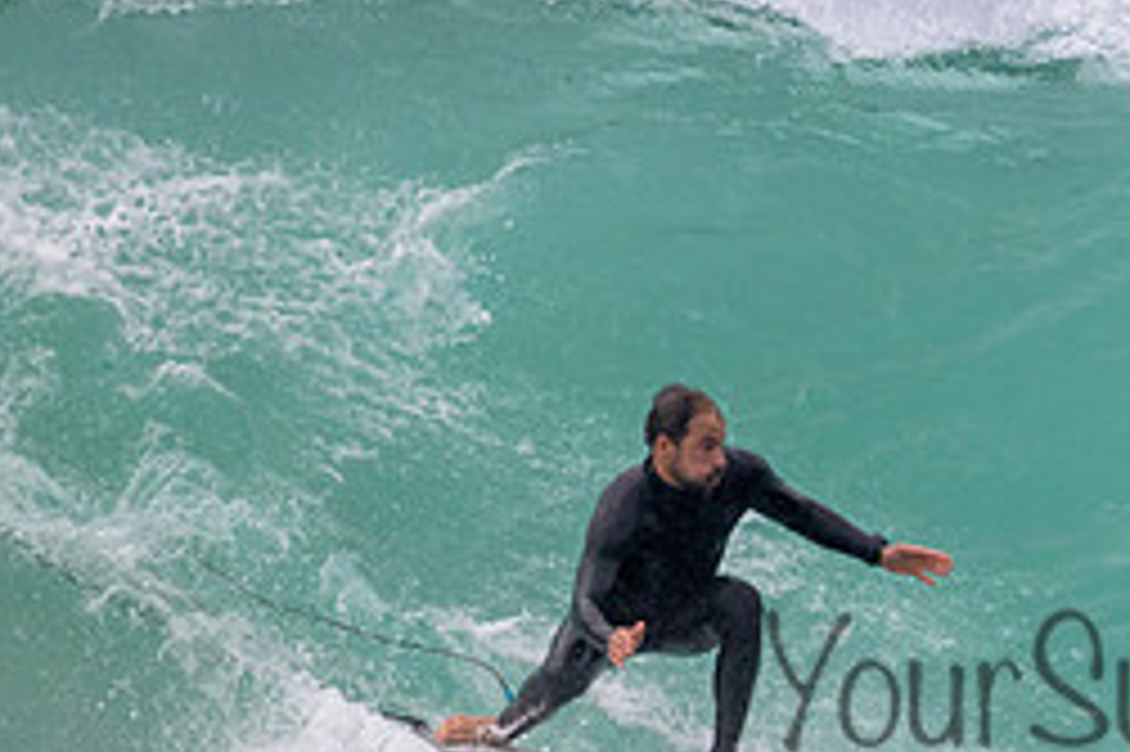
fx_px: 58029
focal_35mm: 1850
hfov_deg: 1.1
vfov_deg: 0.7
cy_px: 642
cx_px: 1229
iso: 1400
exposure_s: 1/2000
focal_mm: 800
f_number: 11
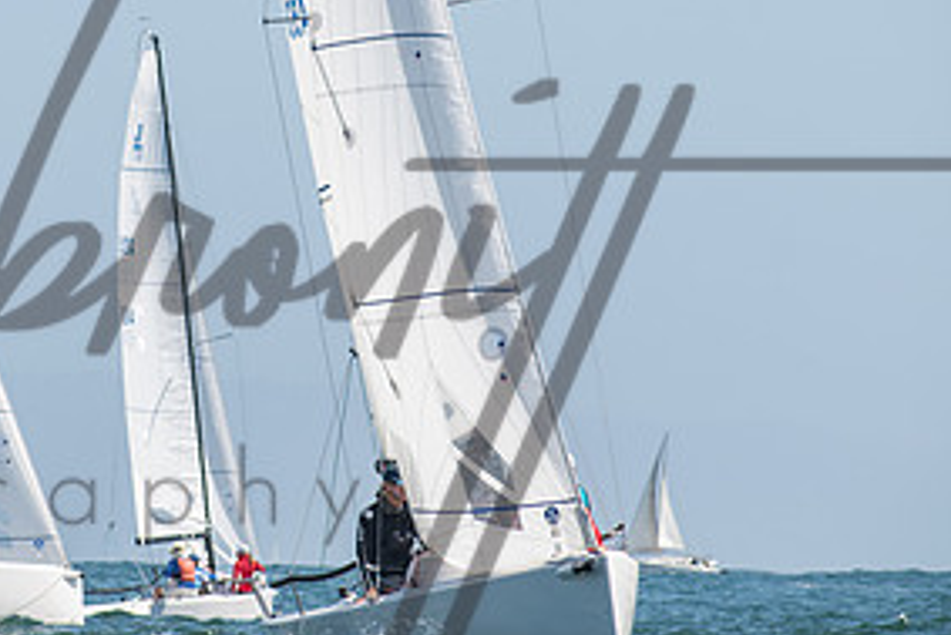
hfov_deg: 4.7
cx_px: 223
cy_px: 243
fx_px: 11629
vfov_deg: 3.1
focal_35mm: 440
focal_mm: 140
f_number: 6.3
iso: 200
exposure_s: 1/1000
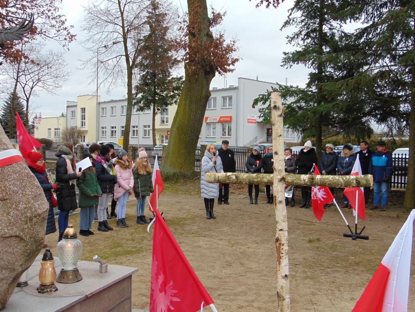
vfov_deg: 40.7
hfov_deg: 52.6
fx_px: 420
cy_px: 156
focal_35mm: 35
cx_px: 208
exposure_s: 1/100
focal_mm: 6.3
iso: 80
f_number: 3.2
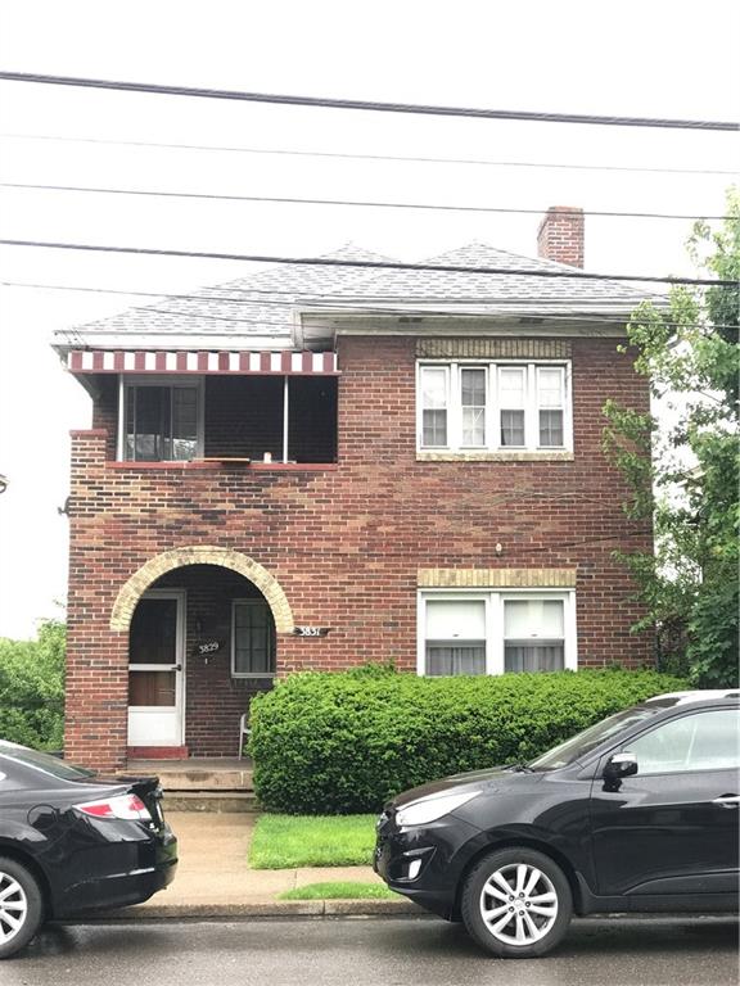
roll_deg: -0.2
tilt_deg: +5.6
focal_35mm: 57
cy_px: 493
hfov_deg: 25.7
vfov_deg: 33.8
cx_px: 370
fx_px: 1625
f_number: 2.8
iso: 25
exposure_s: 1/60
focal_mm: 6.6
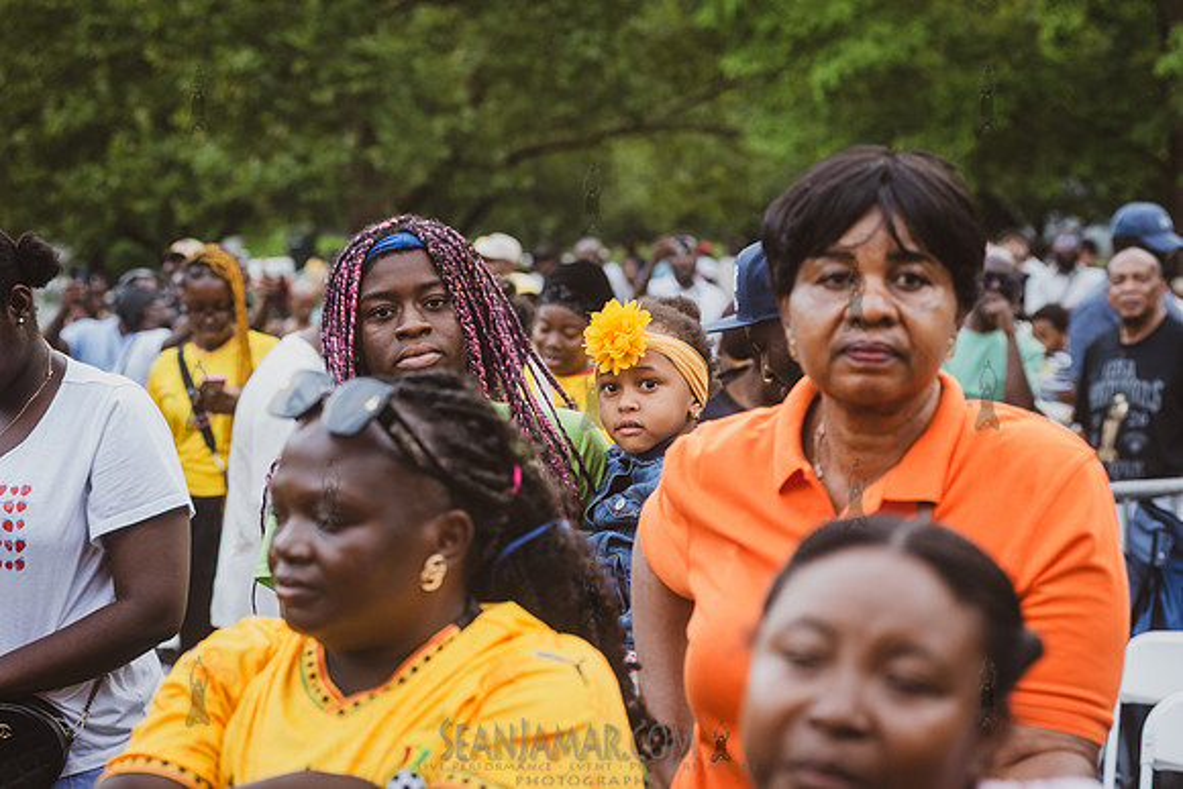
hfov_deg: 23.6
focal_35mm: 86
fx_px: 2827
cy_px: 394
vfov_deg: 15.9
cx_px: 592
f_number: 4.5
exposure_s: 1/400
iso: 1600
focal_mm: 86
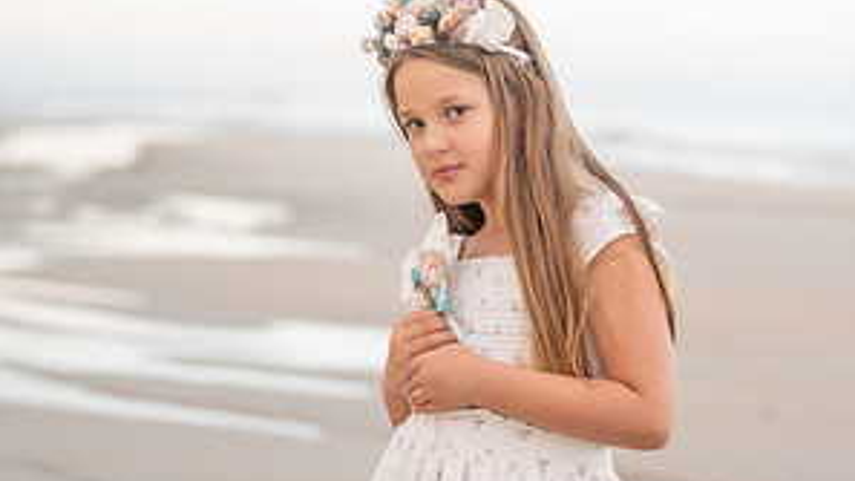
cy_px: 383
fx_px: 2516
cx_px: 429
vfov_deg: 10.9
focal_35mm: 111
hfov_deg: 19.3
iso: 320
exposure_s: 1/125
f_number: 2.8
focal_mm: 70
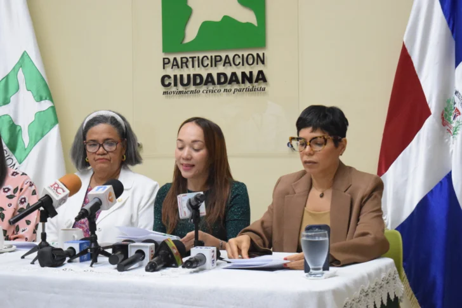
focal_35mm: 82
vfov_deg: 16.5
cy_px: 154
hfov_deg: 24.6
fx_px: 1058
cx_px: 231
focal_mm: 55
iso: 6400
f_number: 5.6
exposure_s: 1/250
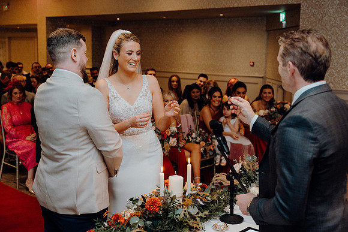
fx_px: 445
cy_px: 116
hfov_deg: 42.7
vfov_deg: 29.3
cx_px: 174
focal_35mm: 46
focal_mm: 46
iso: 2500
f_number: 3.5
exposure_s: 1/200
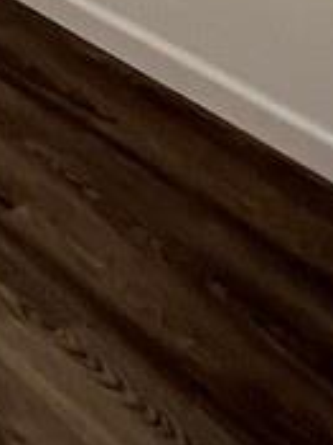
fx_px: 976
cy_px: -282
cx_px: -524
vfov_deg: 20.6
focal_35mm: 76
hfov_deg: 13.1
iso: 160
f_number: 1.8
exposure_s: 1/60
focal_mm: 1.57
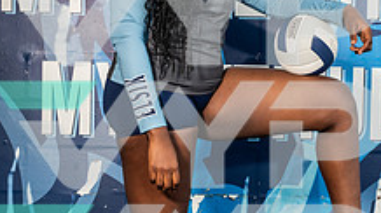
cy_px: 136
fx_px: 918
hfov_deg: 23.4
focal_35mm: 91
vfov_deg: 13.2
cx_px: 250
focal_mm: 42
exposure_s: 1/250
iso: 250
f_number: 7.1
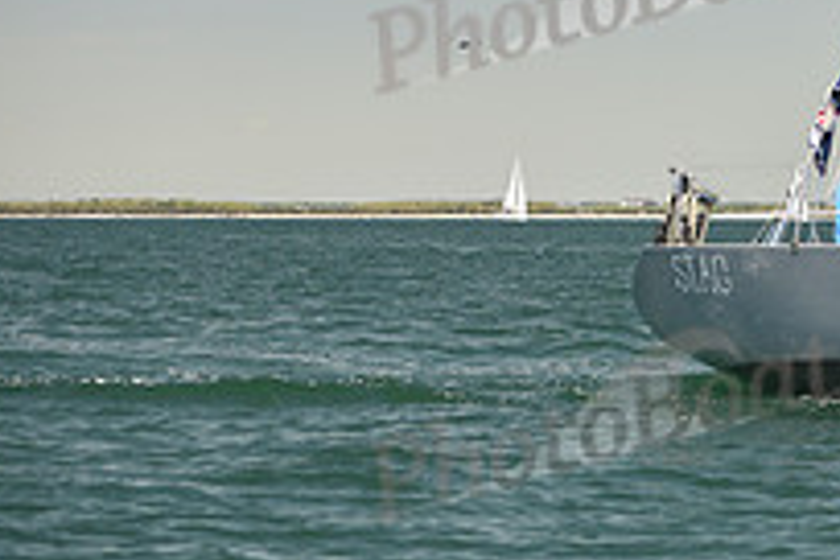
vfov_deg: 6.9
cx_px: 1165
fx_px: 4643
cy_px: 142
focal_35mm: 199
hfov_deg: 10.1
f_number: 4
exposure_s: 1/800
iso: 250
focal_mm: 70
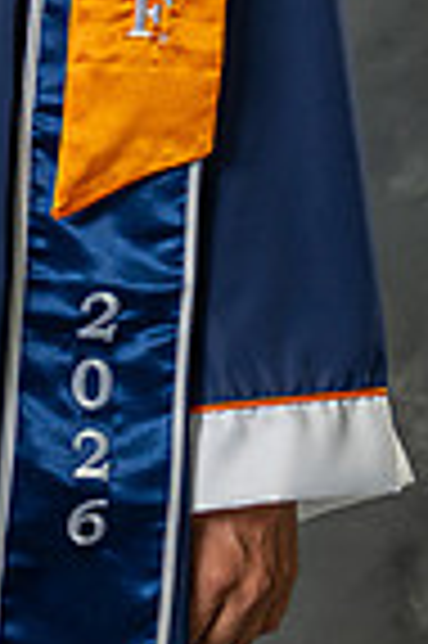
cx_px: -24
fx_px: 4719
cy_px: -237
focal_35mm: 264
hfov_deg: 5.2
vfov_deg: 7.7
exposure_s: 1/200
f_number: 3.5
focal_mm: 52
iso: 200
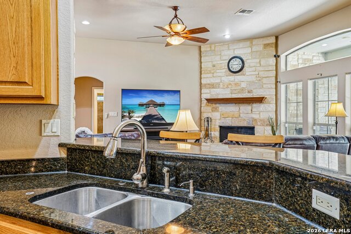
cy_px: 117
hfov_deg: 65.5
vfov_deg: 46.4
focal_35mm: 28
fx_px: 273
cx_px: 176
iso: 400
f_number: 8
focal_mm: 28
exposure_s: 1/6
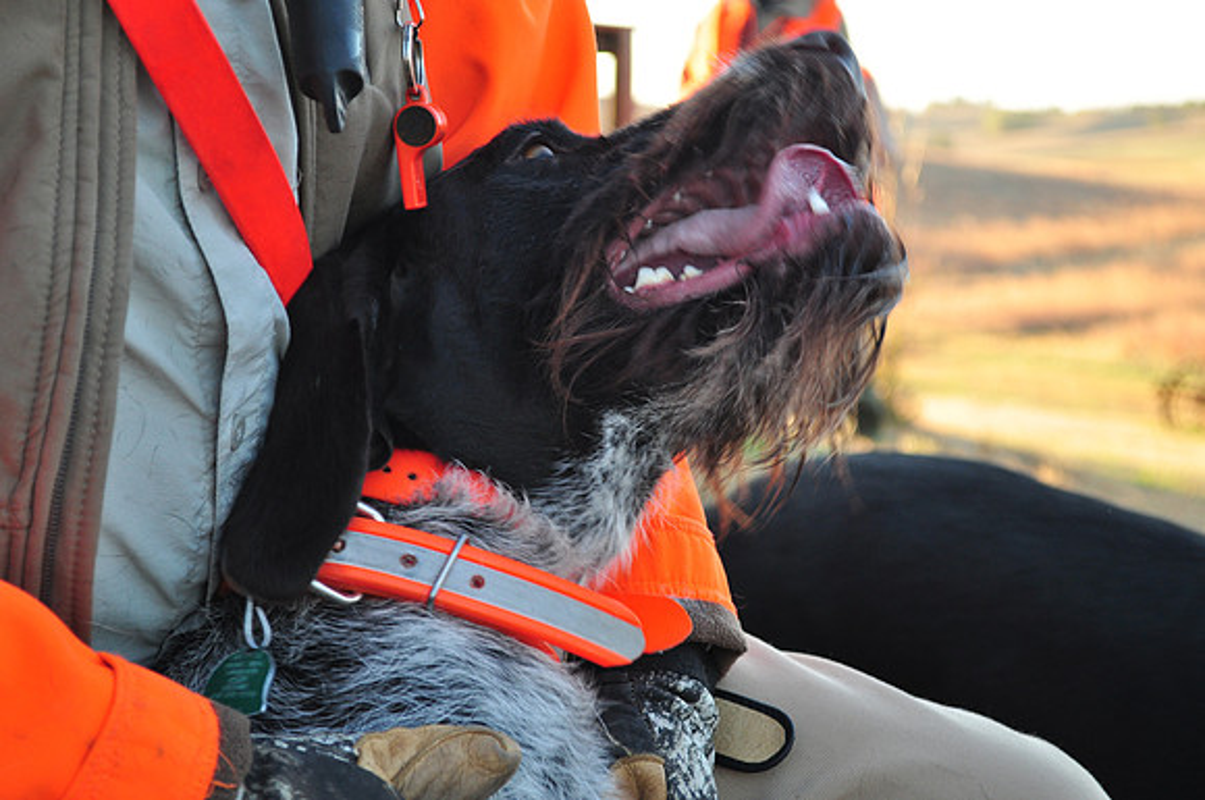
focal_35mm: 72
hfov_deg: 28.1
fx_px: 2407
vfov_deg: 18.9
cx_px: 602
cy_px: 400
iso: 400
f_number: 5.6
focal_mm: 48
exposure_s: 1/125
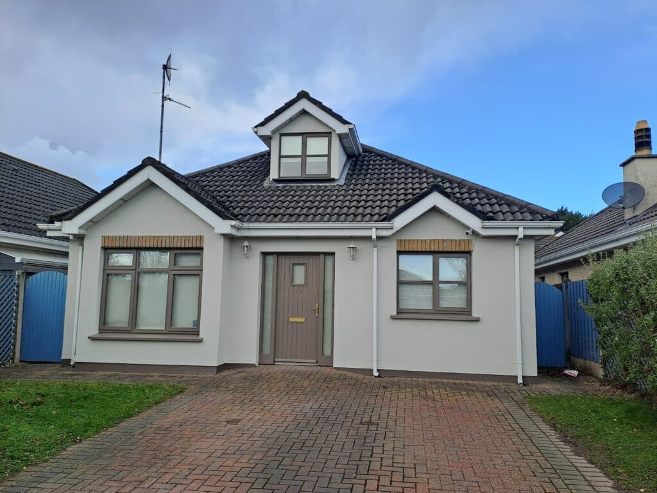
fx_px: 474
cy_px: 246
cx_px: 328
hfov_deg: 69.4
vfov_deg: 54.9
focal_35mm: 25
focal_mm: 4.65
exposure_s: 1/505
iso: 32
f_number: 1.8
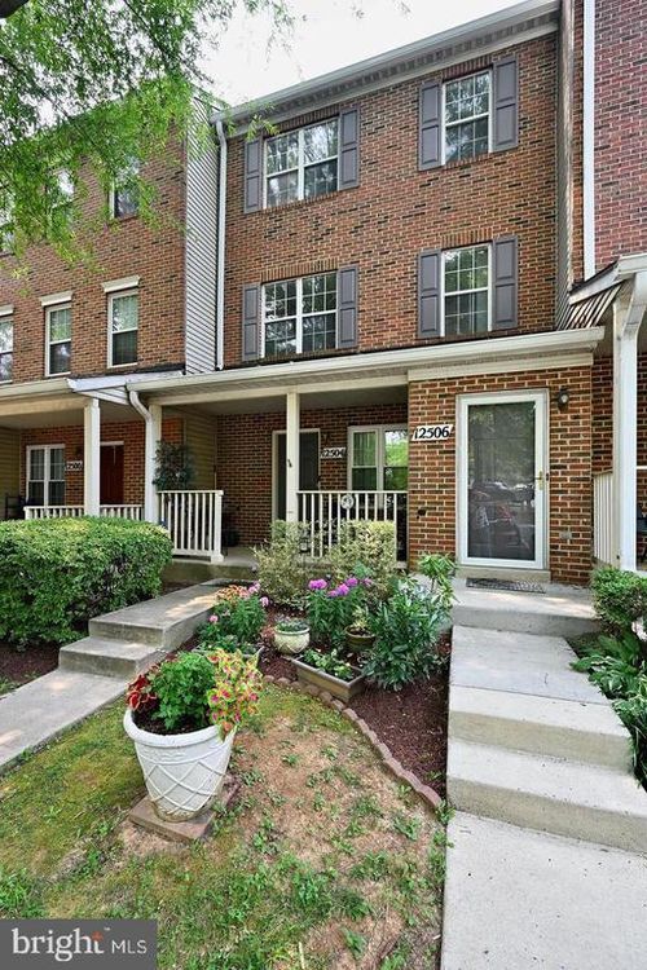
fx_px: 418
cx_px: 324
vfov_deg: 98.5
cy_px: 485
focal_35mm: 16
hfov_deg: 75.5
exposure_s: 1/30
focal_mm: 15.5
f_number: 5.6
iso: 100
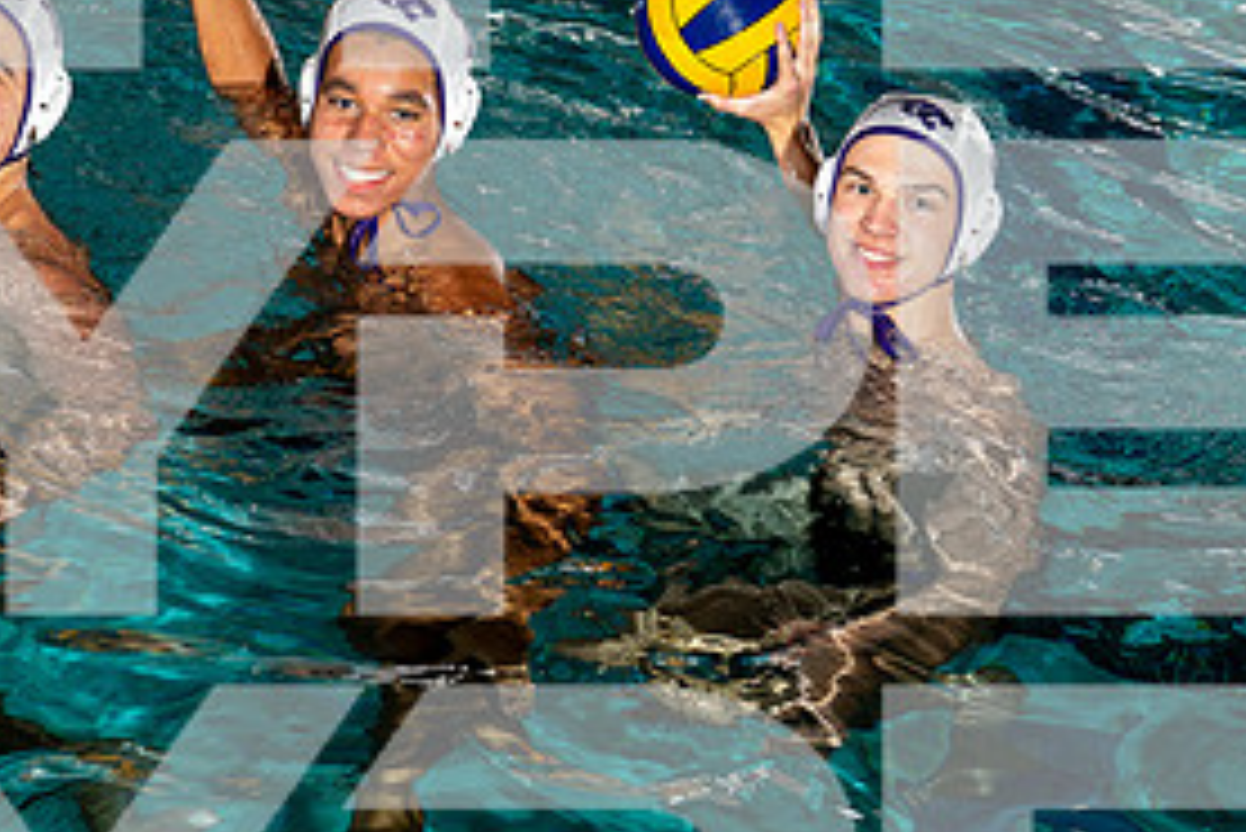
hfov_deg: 21.9
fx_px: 3186
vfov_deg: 14.9
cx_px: 270
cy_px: 380
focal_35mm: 92
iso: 100
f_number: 4
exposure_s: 1/250
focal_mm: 44
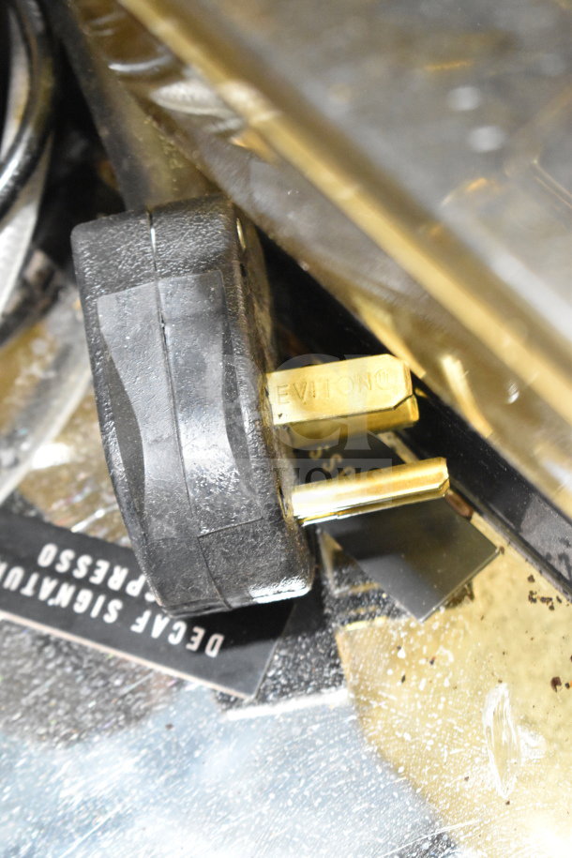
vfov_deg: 24.6
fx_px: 1966
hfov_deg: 16.6
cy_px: 429
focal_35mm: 82
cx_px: 286
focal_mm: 55
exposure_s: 1/160
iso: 6400
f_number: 6.3
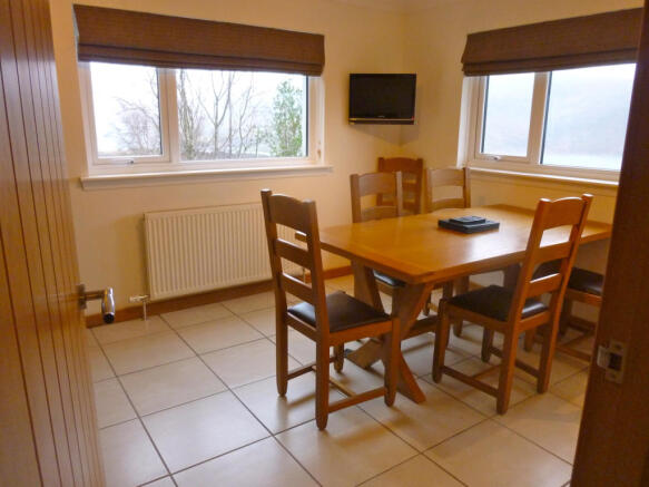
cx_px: 324
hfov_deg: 69.4
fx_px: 469
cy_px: 244
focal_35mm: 25
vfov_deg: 54.9
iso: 400
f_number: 3.3
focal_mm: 4.5
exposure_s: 1/25
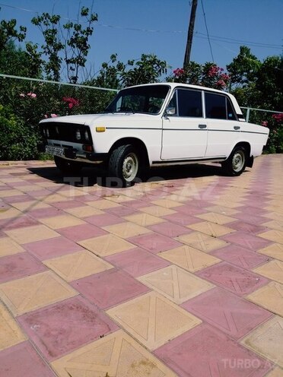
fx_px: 294
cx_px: 142
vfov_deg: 65.3
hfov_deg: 51.4
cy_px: 188
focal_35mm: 27
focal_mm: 3.7
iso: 40
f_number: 1.9
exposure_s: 1/2720
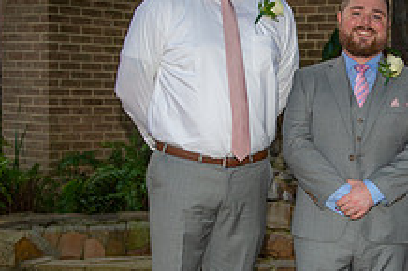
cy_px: 194
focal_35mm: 93
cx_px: 354
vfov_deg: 14.6
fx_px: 1053
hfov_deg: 21.5
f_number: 2.8
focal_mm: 35
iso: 64
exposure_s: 1/200
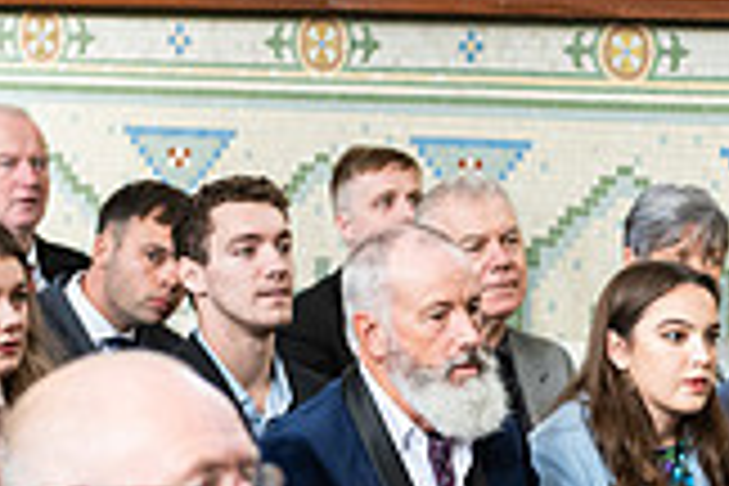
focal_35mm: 251
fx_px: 5082
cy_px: 619
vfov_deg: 5.4
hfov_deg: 8.1
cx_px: 963
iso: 800
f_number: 3.5
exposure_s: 1/125
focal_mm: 70
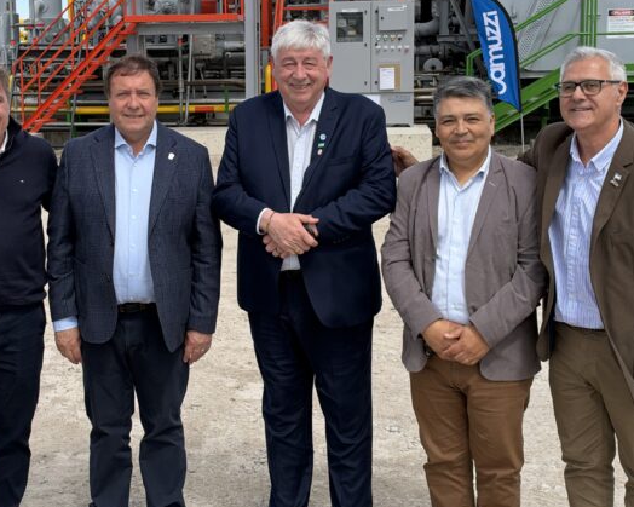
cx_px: 236
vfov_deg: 24.1
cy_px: 177
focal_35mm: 63
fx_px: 1182
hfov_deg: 29.9
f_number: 1.8
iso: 64
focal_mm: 6.93
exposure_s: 1/2762
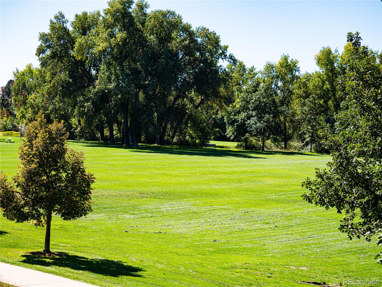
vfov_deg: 18.4
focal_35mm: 80
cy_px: 144
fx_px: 883
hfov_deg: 24.4
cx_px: 191
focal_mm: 40
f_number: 2.8
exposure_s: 1/640
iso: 200
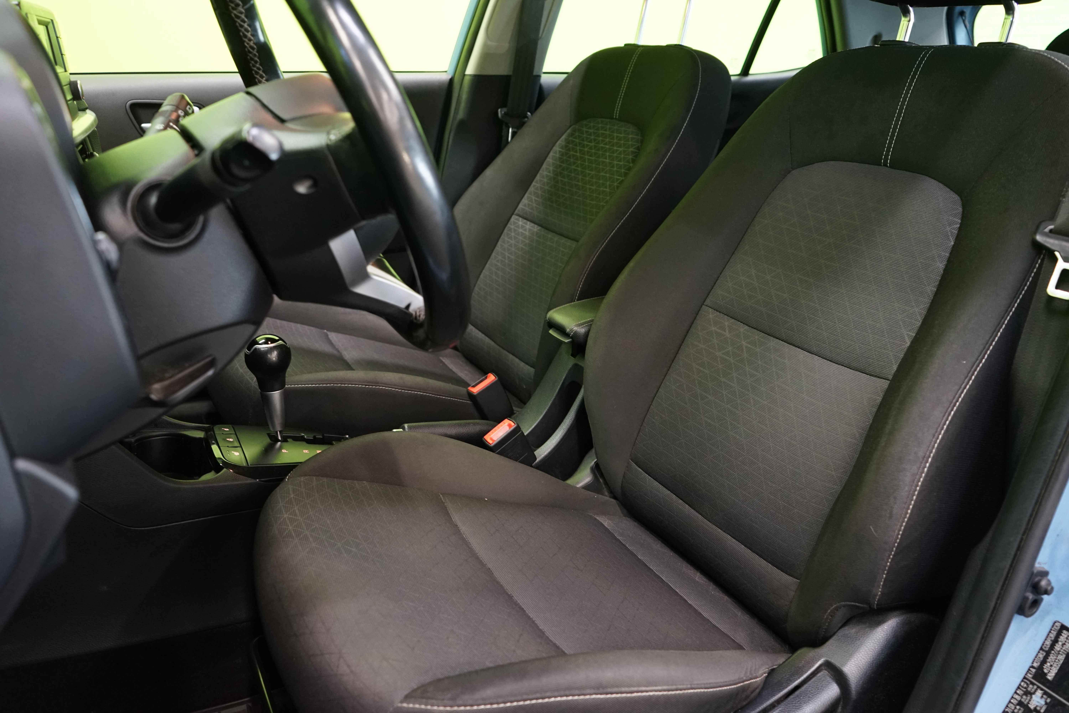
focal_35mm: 28
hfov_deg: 65.5
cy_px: 356
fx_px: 831
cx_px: 534
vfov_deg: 46.4
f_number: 5
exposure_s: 1/20
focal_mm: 28
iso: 2000
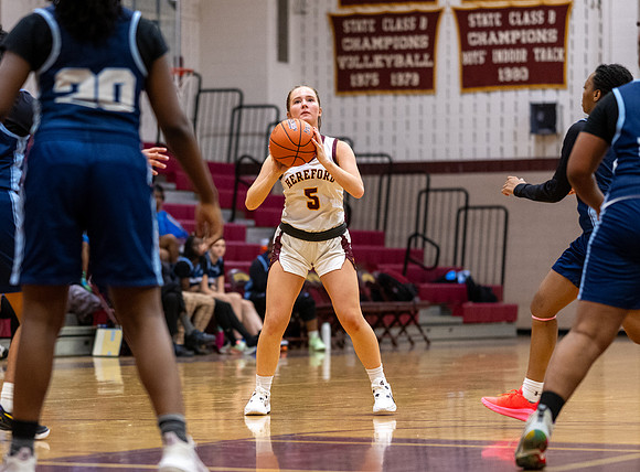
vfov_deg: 9.6
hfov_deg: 13.0
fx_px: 2813
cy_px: 280
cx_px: 236
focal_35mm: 153
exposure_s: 1/1250
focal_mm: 85
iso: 2500
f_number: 1.8
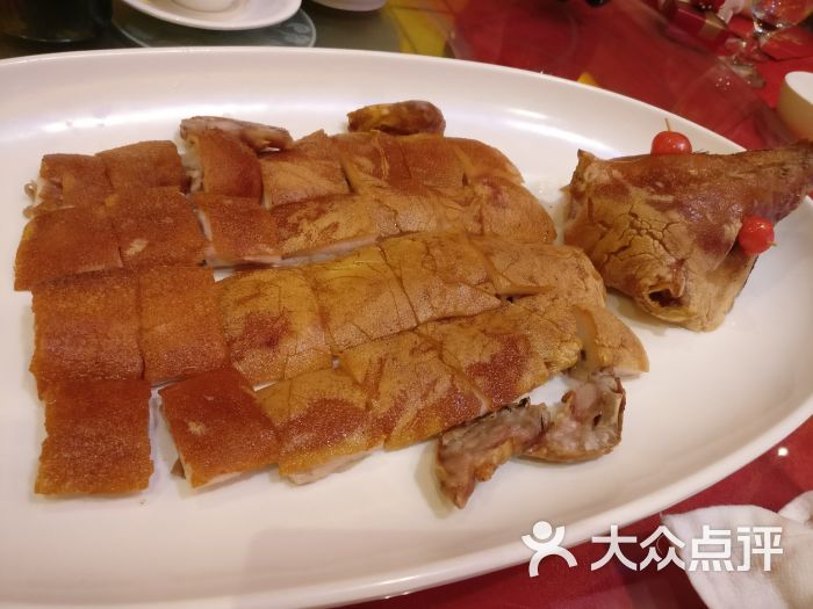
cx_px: 406
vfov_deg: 49.7
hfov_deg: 63.4
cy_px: 304
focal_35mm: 28
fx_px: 658
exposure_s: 1/25
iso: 250
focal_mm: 4.26
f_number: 2
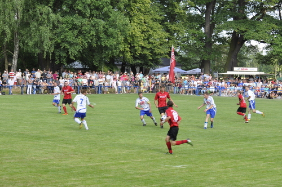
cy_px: 94
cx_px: 141
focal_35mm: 105
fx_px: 821
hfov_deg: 19.5
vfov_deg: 13.0
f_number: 6.3
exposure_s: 1/160
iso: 200
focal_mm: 70
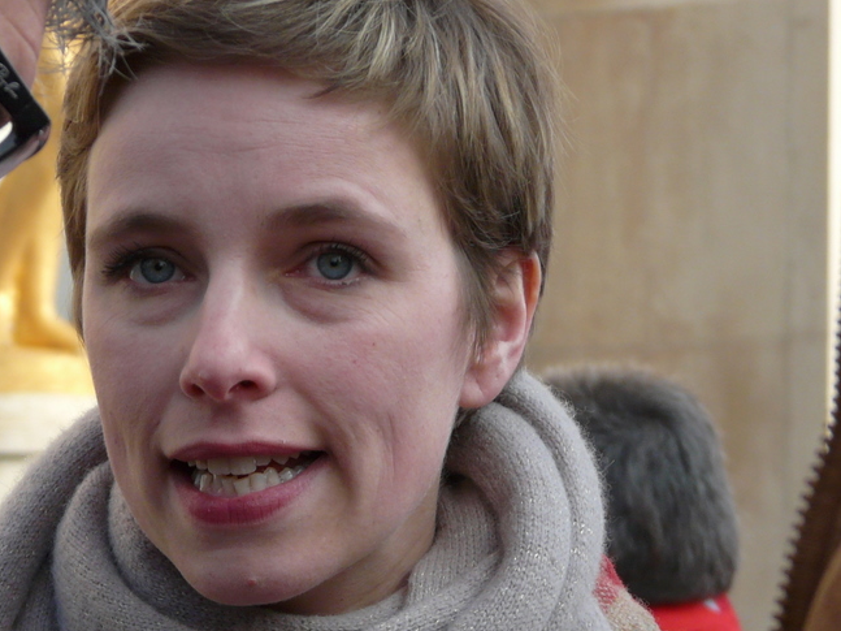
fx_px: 6486
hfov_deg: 7.4
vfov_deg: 5.6
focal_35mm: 267
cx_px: 252
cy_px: 500
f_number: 3.6
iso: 100
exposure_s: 1/500
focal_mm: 23.7
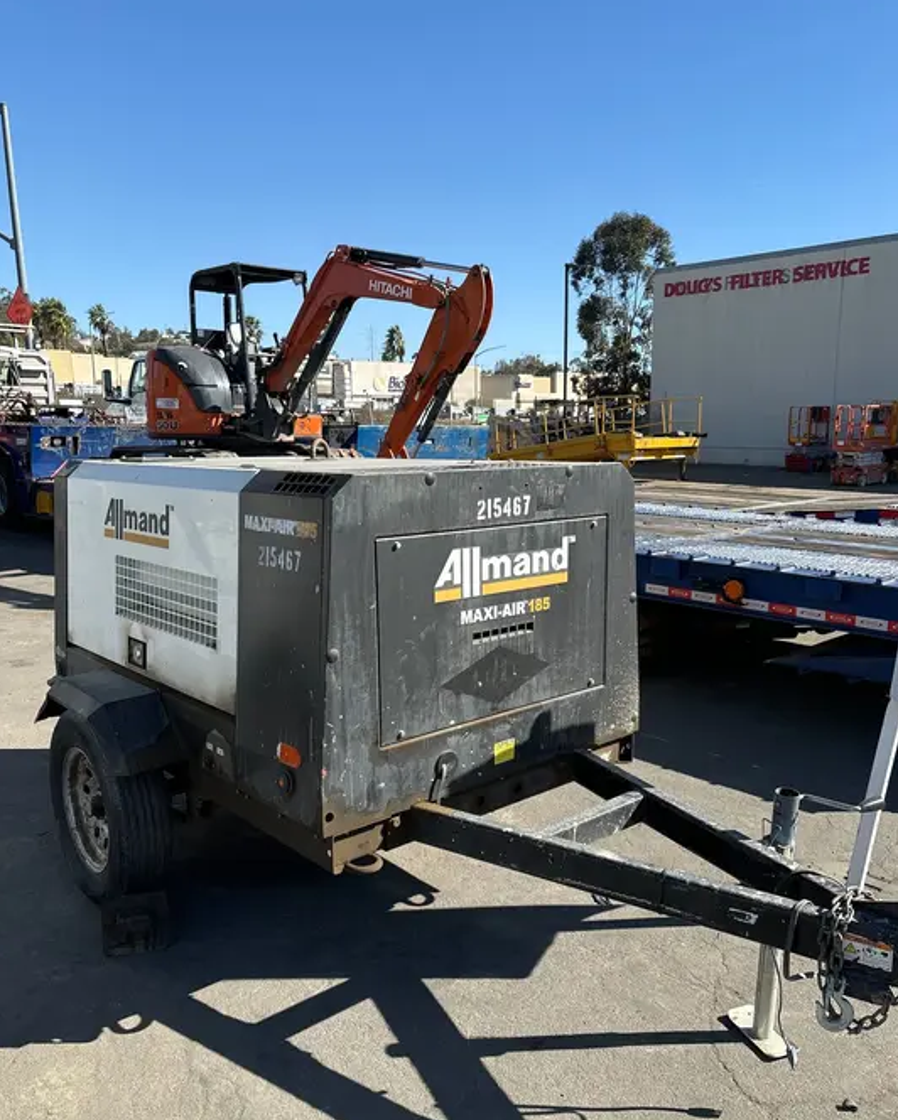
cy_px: 605
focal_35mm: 28
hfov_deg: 51.6
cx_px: 457
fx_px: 929
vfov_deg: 62.1
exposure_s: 1/2024
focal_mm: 5.96
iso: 50
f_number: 1.6
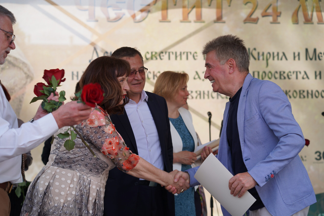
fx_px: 711
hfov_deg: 25.7
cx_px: 162
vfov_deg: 17.3
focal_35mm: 79
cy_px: 109
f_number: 4
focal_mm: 78
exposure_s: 1/250
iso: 100
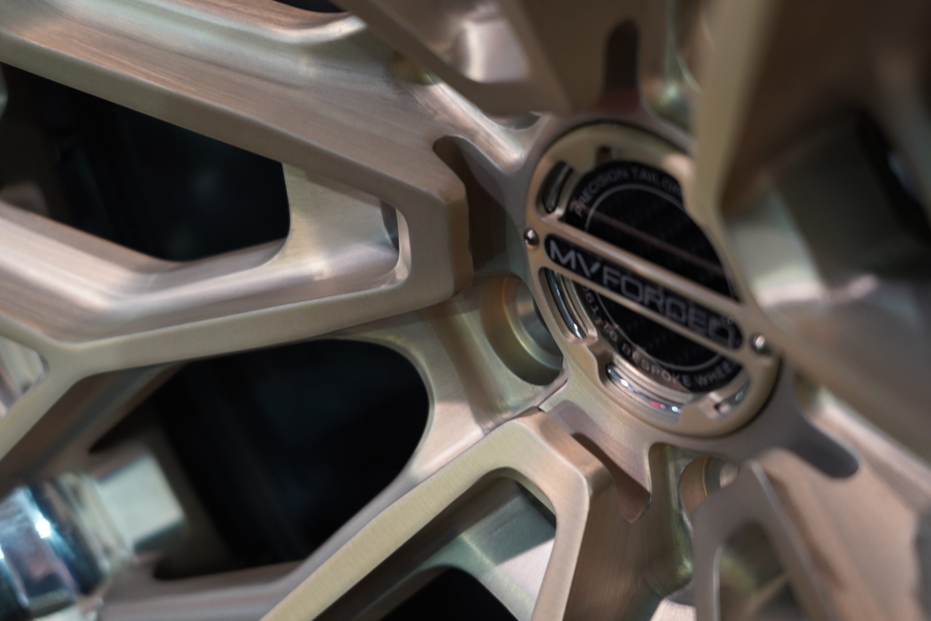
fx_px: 1552
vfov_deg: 22.6
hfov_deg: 33.4
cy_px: 310
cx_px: 466
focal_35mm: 60
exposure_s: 1/13
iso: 1250
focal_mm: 60
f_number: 5.6
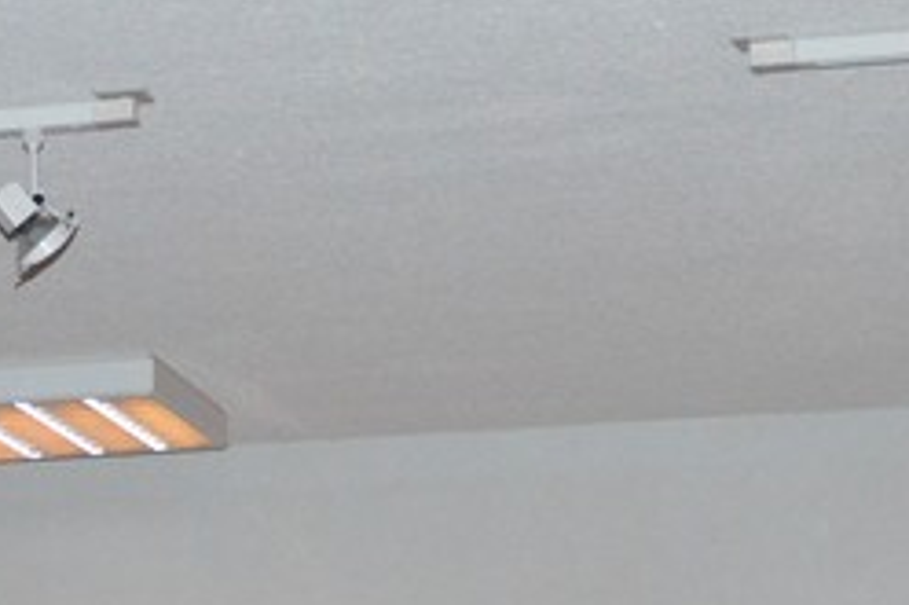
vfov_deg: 9.6
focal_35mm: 136
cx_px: 271
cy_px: 1050
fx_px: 3432
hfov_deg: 15.0
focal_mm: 22
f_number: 3.8
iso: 3200
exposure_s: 1/160
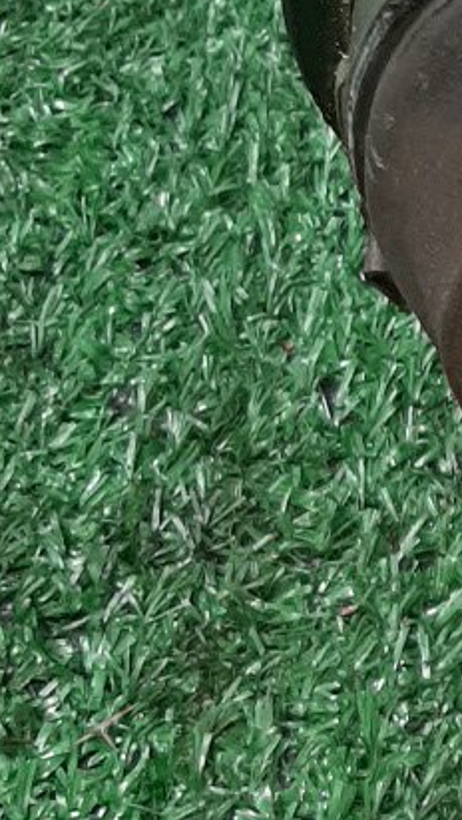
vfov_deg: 21.5
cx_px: 834
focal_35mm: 99
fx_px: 2154
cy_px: 472
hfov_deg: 11.4
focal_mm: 3.93
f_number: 1.7
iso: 51
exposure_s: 1/50
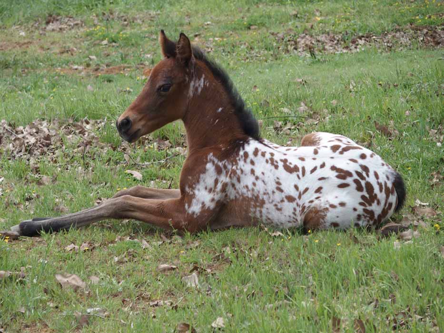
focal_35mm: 200
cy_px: 166
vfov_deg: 7.4
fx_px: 2566
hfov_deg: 9.9
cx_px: 222
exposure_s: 1/500
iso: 100
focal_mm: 42.5
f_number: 3.5
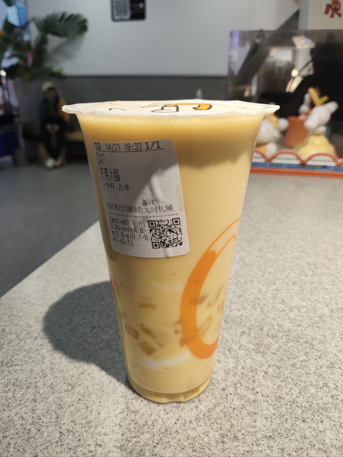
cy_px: 228
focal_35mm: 25
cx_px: 172
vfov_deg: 69.4
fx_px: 330
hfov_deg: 54.9
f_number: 1.79
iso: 104
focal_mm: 4.71
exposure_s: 1/50
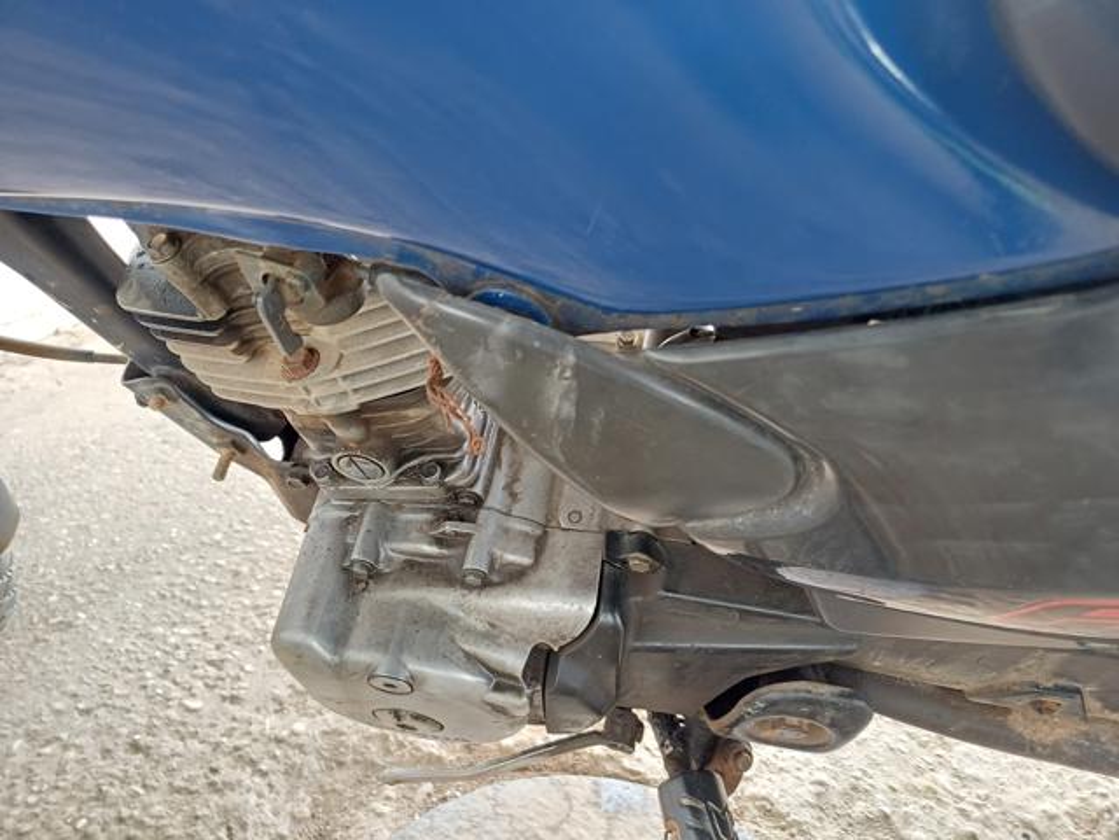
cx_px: 560
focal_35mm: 25
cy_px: 420
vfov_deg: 54.9
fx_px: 808
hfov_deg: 69.4
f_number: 1.8
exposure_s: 1/33.3
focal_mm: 4.65
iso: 400
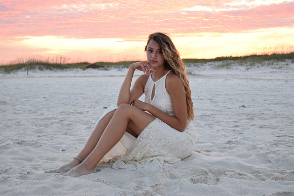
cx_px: 147
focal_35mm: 60
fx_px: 490
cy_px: 98
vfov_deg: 22.6
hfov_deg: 33.4
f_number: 4.8
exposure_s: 1/60
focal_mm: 40
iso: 720
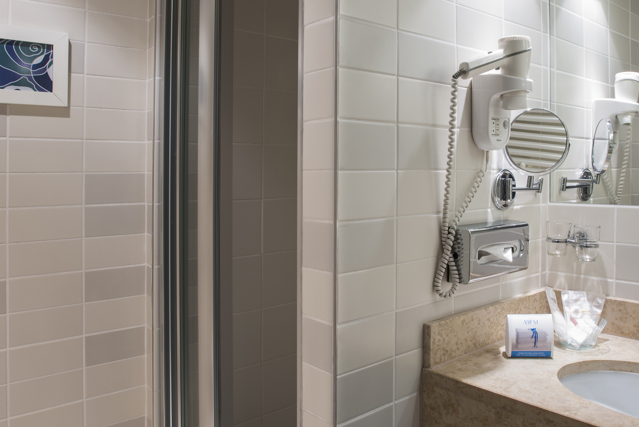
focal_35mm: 32
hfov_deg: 58.5
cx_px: 361
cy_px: 174
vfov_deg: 41.0
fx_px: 568
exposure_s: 10
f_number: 14
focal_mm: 19
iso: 50
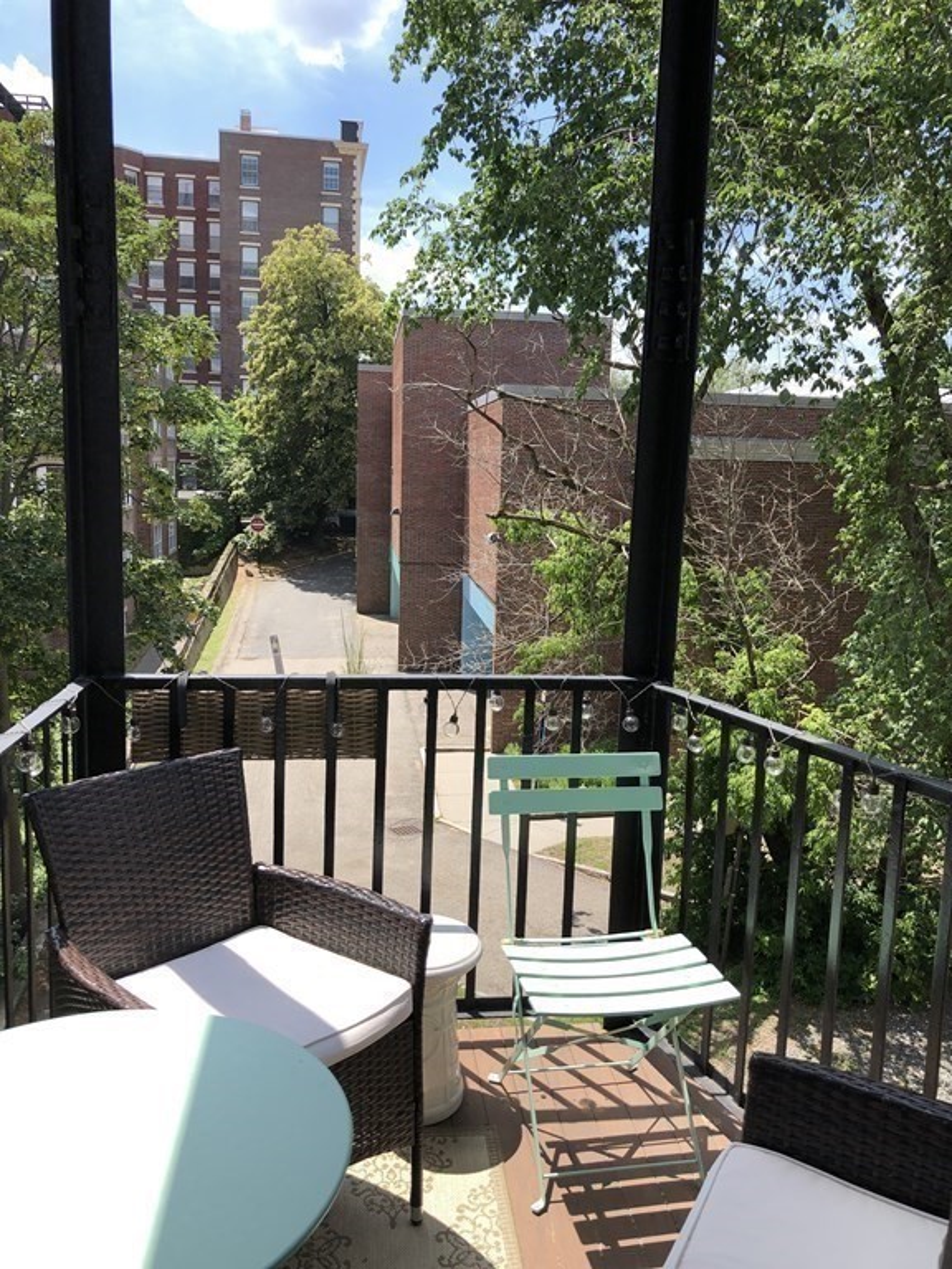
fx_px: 1027
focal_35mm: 28
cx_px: 476
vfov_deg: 63.4
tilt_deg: -7.5
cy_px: 634
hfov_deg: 49.7
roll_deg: -0.8
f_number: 1.8
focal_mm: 3.99
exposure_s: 1/1080
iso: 20
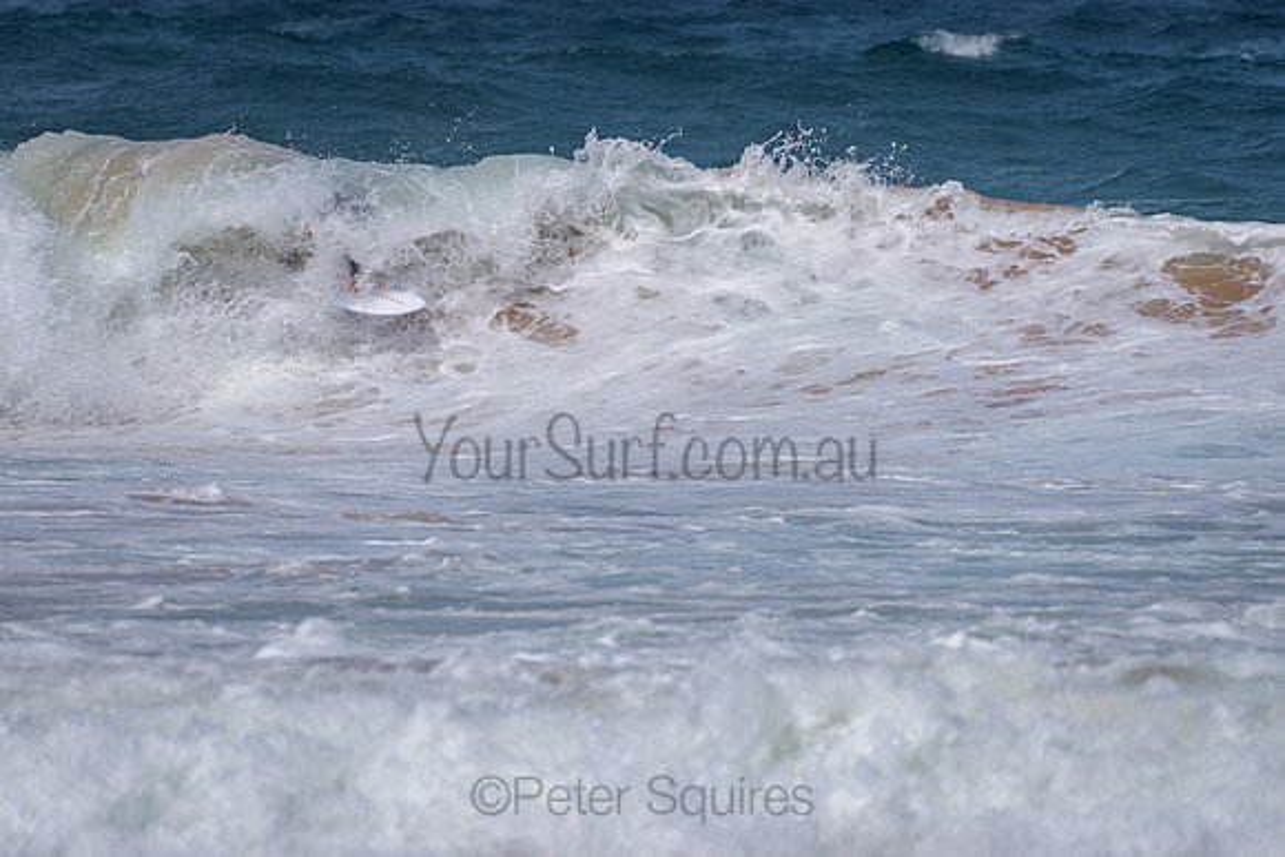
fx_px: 21897
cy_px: 367
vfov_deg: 2.2
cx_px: 526
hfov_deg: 3.4
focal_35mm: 613
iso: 72
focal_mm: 500
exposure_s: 1/2000
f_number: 5.6
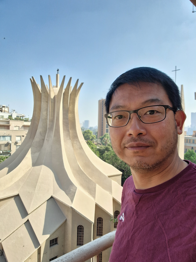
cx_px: 98
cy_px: 131
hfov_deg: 54.9
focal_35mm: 25
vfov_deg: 69.4
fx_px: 189
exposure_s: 1/375
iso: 50
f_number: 2.2
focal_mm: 3.8
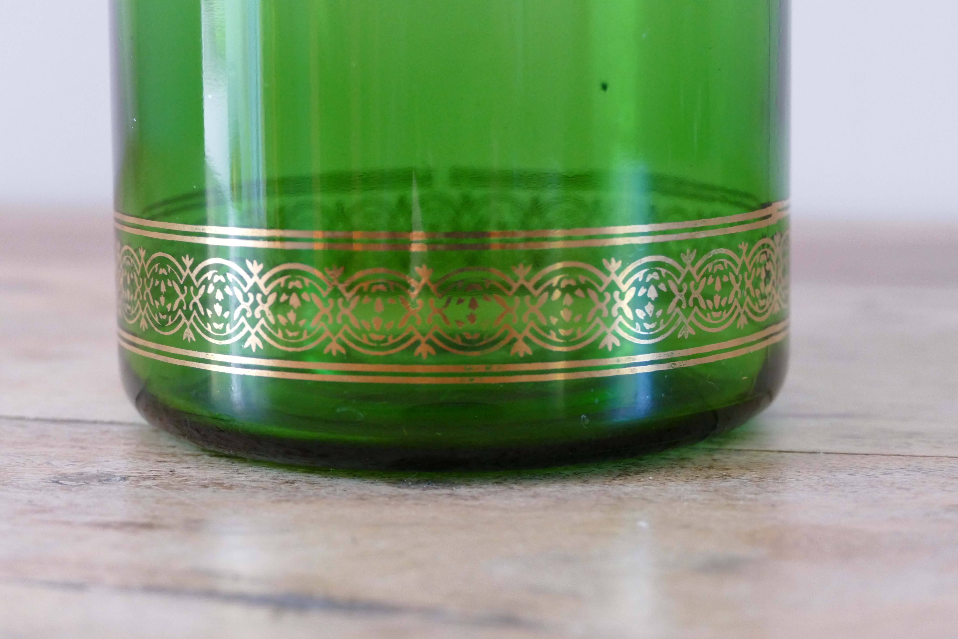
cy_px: 320
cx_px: 479
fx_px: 2049
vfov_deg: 17.7
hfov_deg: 26.3
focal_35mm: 77
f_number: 3.7
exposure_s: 1/80
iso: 1600
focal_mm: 28.21
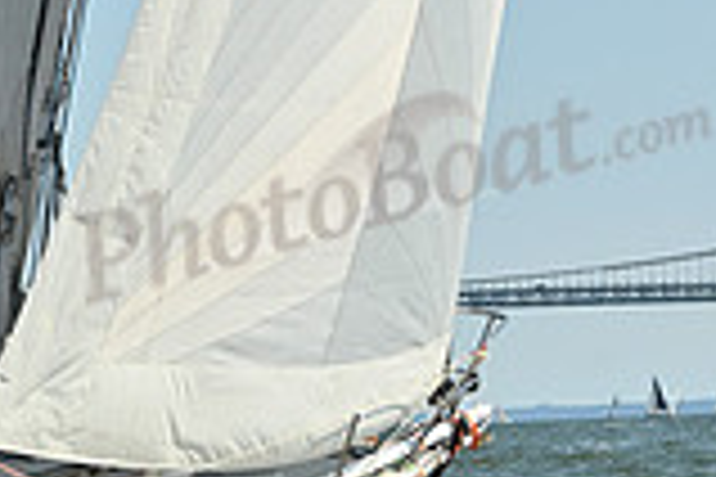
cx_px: -153
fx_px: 5091
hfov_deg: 8.0
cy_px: 484
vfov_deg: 5.4
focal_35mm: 256
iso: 320
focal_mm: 70
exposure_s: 1/1250
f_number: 9
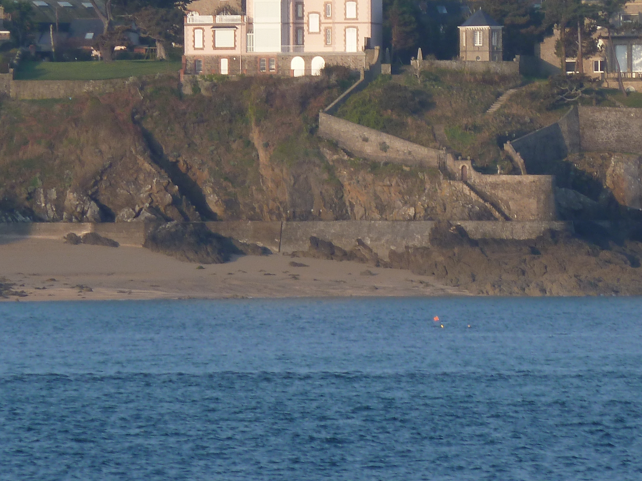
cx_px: 411
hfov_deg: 3.3
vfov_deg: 2.5
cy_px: 150
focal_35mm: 597
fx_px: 11073
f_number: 4.9
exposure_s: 1/200
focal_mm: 49.2
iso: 80
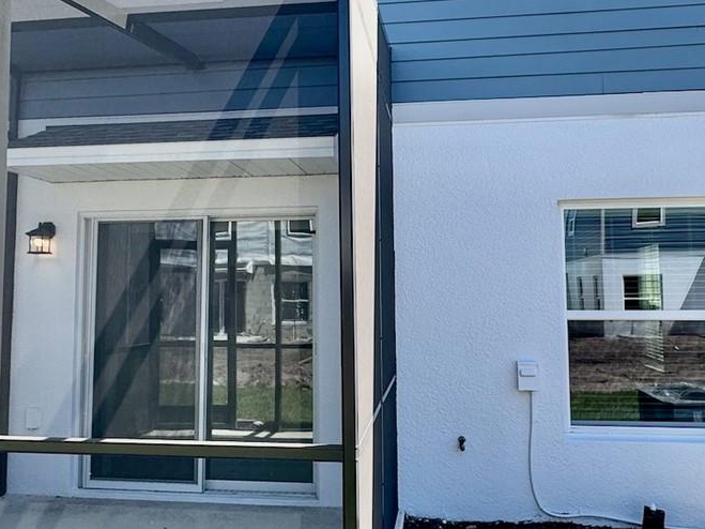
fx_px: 692
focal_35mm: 34
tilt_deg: +5.1
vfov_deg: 41.7
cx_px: 346
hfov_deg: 54.0
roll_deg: +0.1
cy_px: 231
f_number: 2.2
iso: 40
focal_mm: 2.22
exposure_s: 1/488
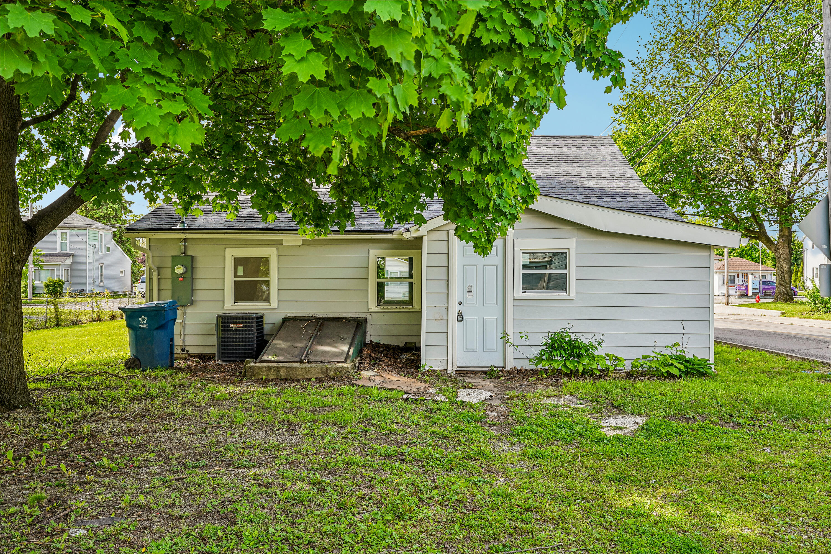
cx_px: 416
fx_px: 716
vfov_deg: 42.3
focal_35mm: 31
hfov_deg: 60.3
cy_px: 277
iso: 100
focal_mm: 31
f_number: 8
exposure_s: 1/60
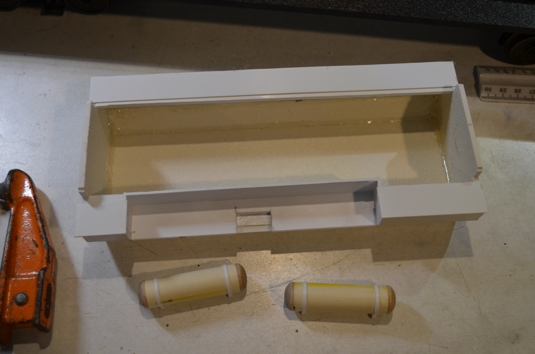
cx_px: 268
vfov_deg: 34.1
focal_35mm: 39
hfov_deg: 49.6
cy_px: 177
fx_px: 578
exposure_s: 1/60
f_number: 4.2
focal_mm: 26
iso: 400
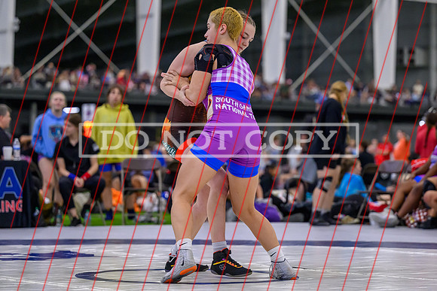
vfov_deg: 11.3
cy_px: 123
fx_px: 1477
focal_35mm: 122
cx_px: 224
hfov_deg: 16.8
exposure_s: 1/800
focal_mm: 101
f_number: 2.8
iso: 6400
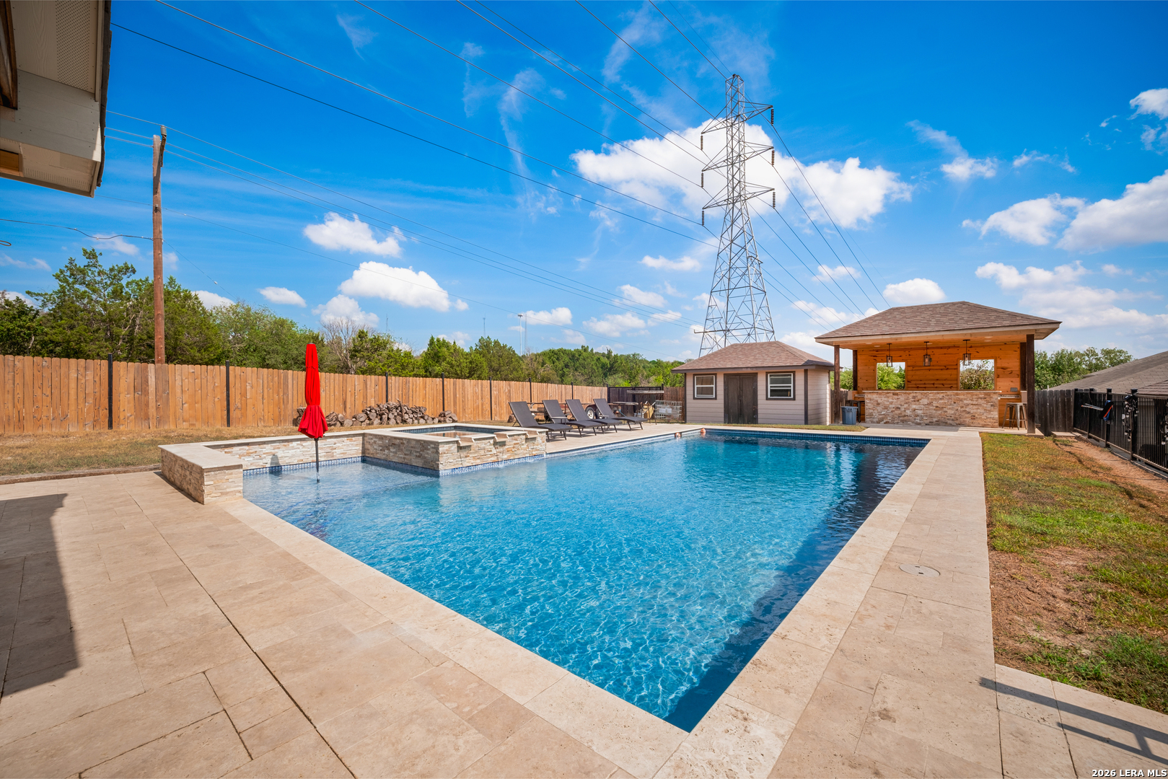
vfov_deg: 81.2
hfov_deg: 104.2
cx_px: 584
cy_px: 390
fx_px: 454
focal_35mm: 14
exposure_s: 1/200
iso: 125
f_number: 7.1
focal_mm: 9
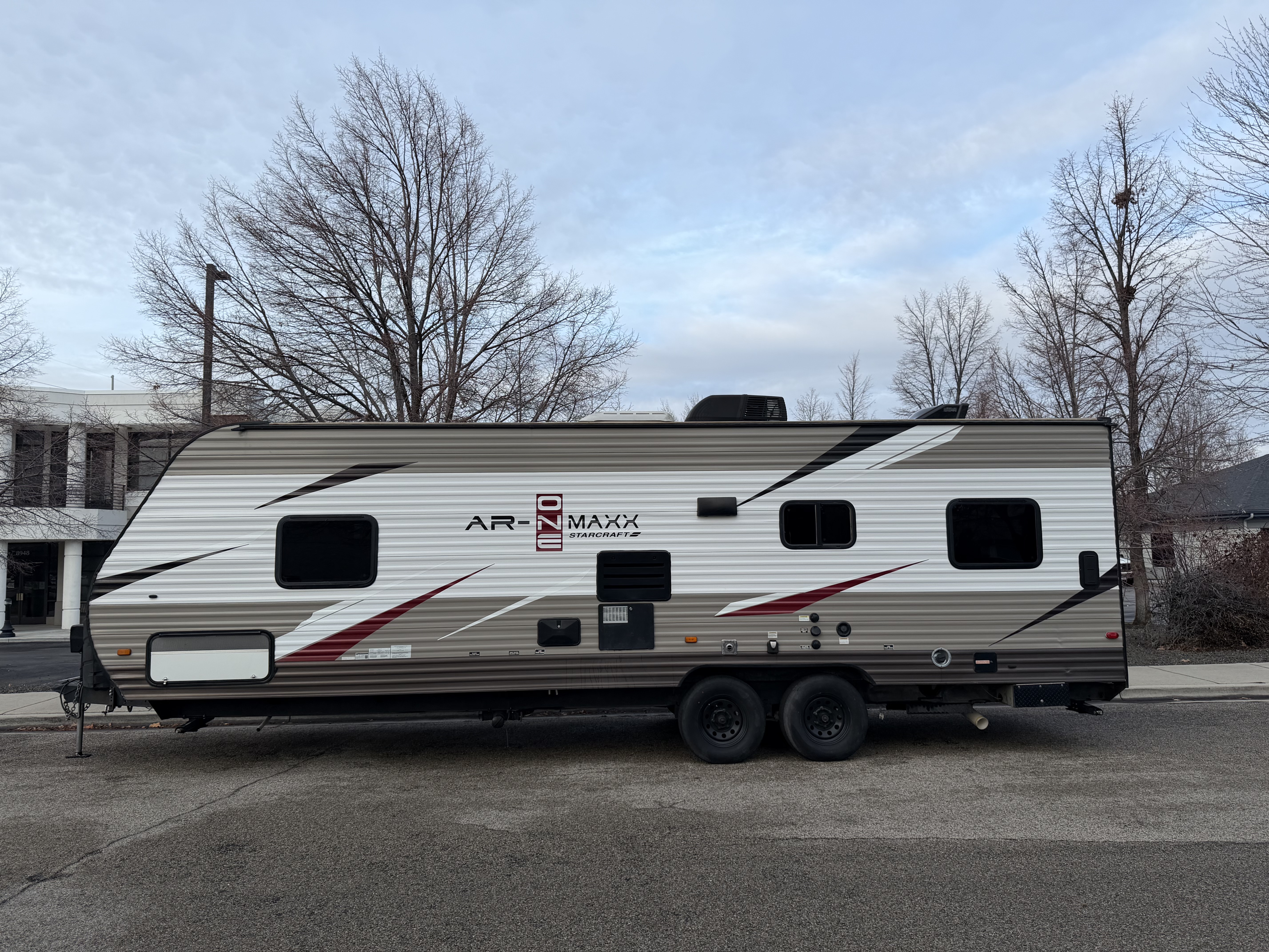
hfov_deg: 71.6
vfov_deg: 56.8
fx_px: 880
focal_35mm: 24
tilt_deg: +6.7
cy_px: 476
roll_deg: +2.3
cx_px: 634
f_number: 1.78
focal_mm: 6.76
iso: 80
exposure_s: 1/1493
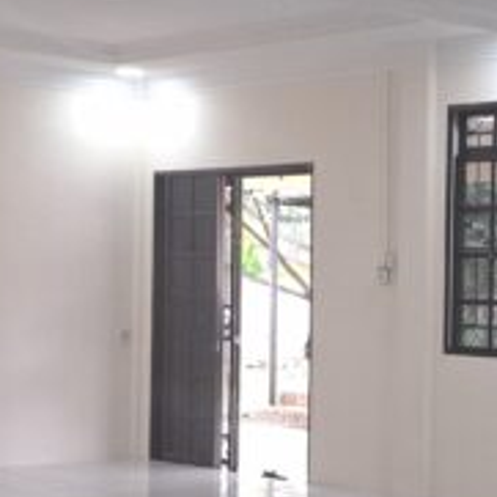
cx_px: 459
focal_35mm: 90
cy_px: 340
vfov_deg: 19.2
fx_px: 1462
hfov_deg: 18.9
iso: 200
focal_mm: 5.54
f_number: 1.8
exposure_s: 1/100
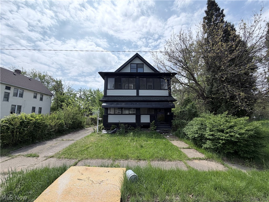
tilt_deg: +8.1
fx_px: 109
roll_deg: +0.5
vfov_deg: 85.7
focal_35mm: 14
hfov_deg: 102.1
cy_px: 101
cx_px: 134
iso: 20
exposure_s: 1/1285
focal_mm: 2.22
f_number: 2.2
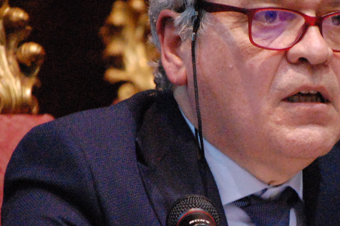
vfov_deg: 2.0
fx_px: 6550
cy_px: 143
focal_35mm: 694
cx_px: 277
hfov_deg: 3.0
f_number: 5.6
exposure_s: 1/25
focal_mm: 200
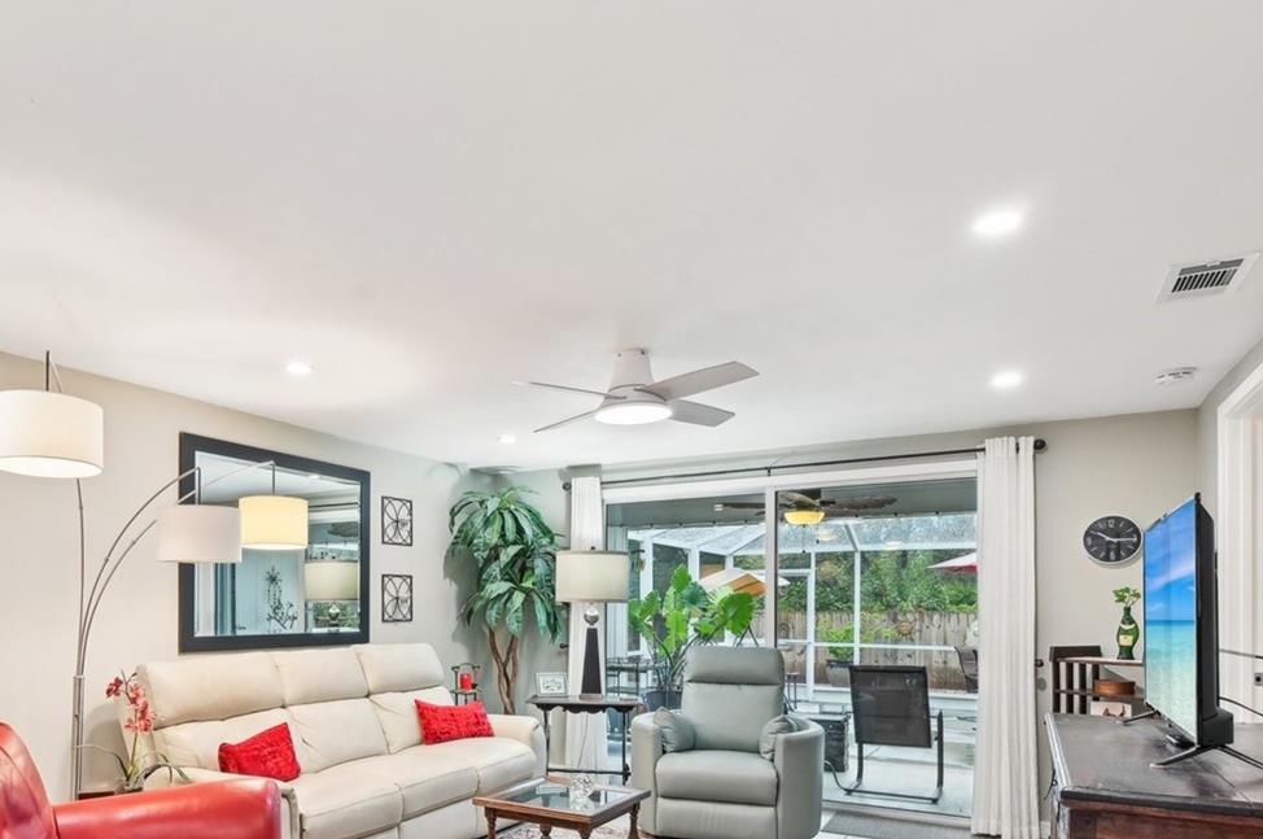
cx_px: 488
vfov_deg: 53.1
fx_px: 806
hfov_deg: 75.1
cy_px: 605
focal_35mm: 23
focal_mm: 14
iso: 400
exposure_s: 1/15
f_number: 8
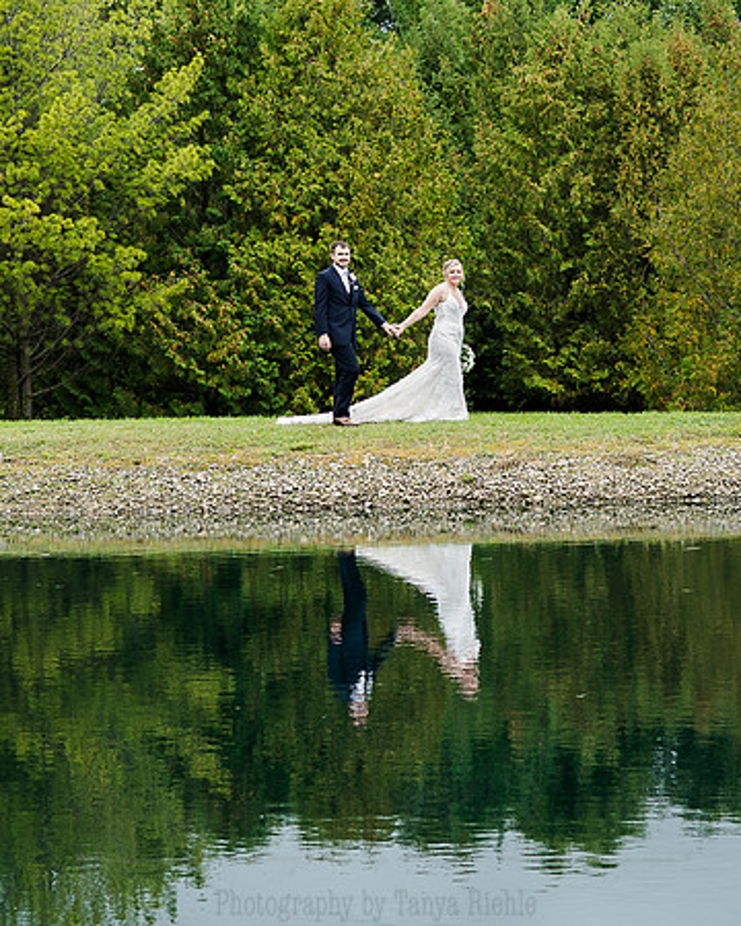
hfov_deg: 11.5
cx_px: 314
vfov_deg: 14.4
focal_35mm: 134
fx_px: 3674
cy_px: 382
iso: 100
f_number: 4.5
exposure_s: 1/80
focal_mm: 28
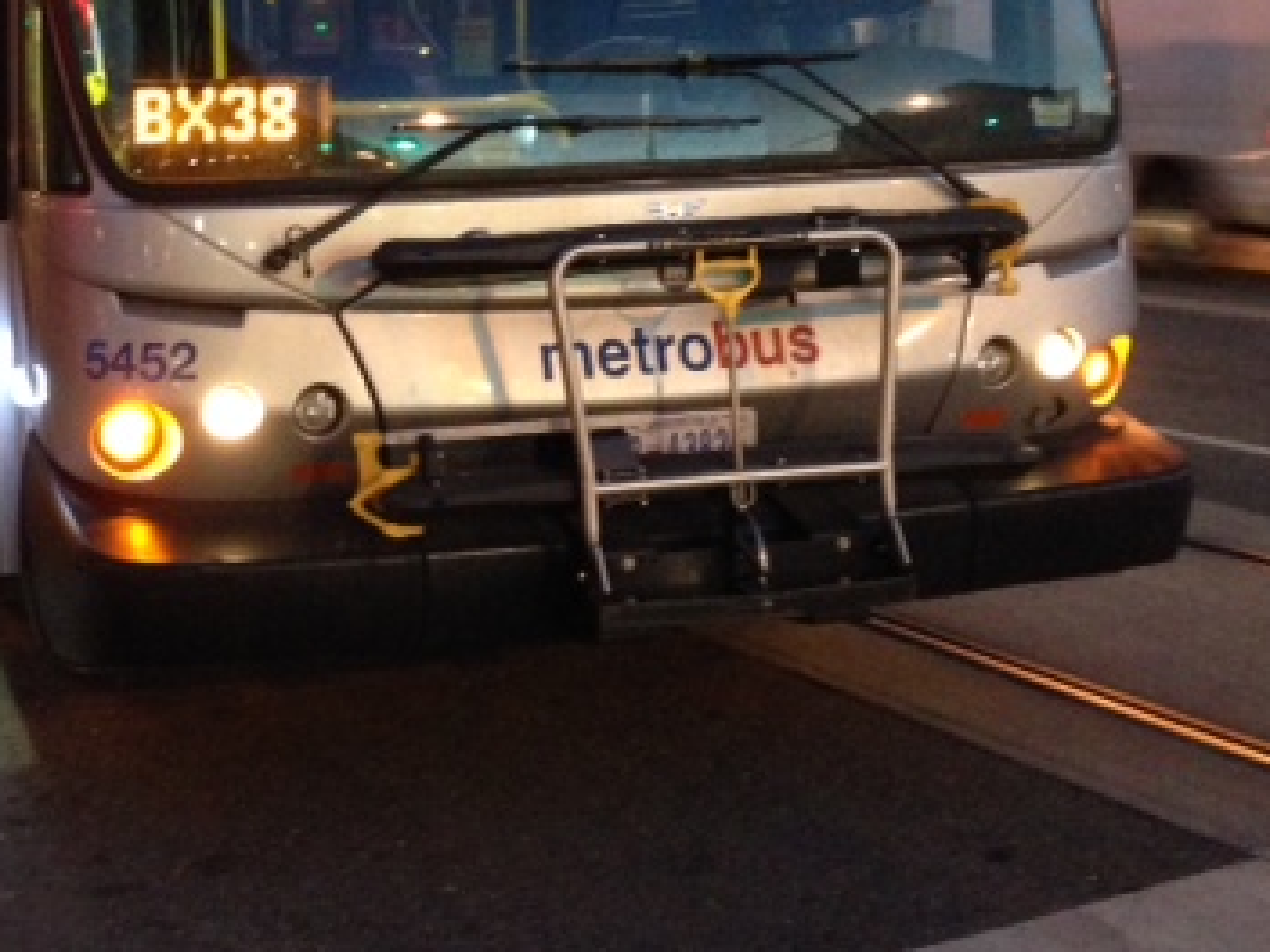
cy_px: 144
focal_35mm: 60
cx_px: 307
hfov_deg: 31.6
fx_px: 2201
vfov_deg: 23.9
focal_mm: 4.12
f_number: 2.4
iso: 500
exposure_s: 1/15
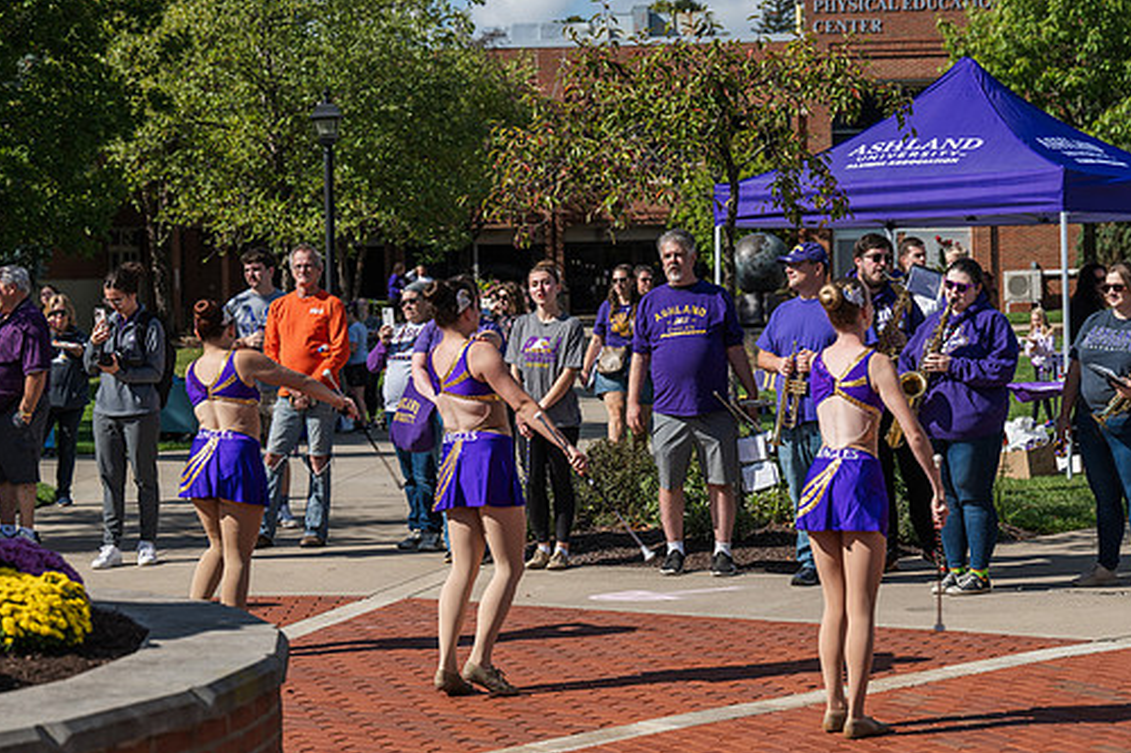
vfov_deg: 14.5
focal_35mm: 94
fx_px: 2952
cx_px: 624
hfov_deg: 21.7
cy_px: 356
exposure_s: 1/500
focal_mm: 81
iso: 64
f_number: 4.5
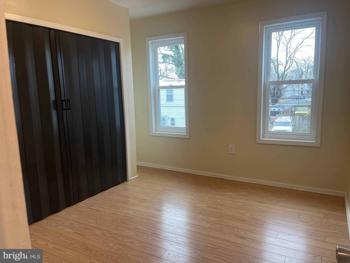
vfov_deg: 54.9
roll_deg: +1.3
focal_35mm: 25
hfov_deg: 69.4
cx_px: 175
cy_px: 132
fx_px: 253
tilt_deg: -10.4
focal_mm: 5.1
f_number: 1.6
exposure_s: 1/60
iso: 64
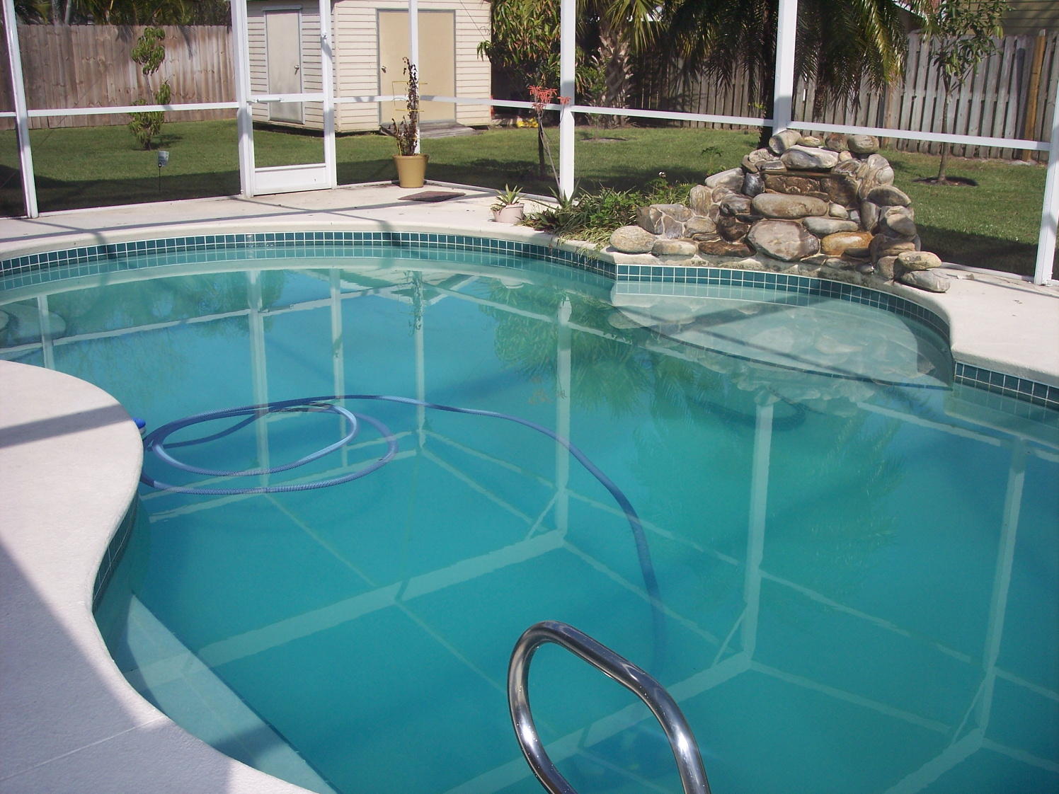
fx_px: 1193
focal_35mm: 39
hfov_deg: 47.9
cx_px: 530
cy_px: 397
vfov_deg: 36.8
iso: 100
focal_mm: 8
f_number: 4
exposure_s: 1/750
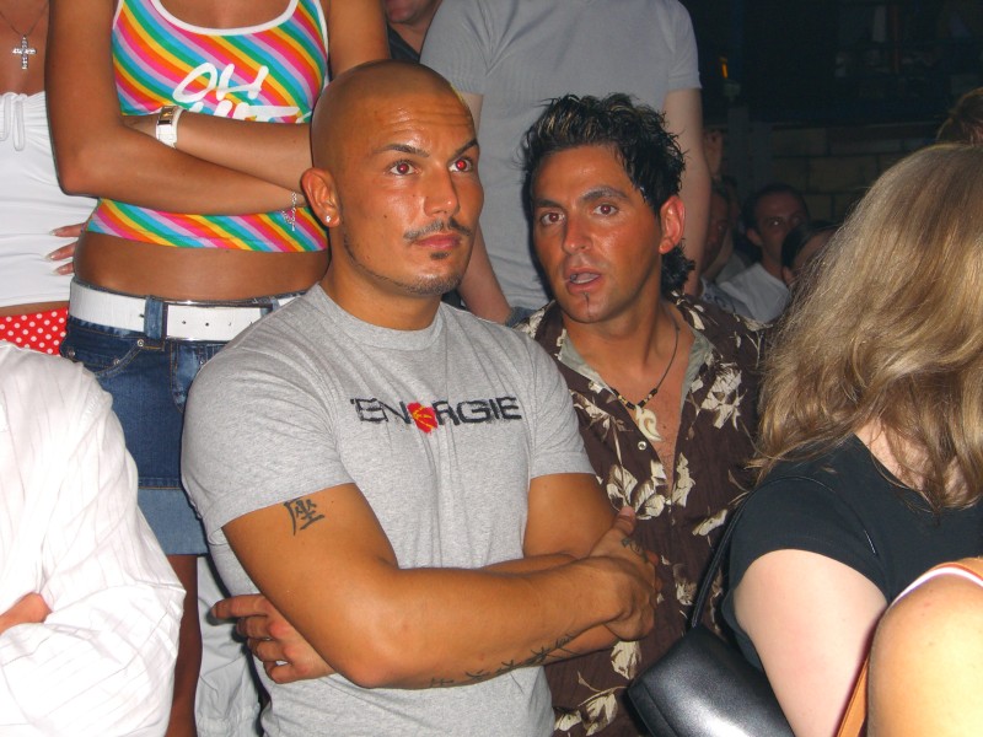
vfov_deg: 25.7
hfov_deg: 33.8
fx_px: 1619
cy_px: 368
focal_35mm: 57
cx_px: 492
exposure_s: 1/60
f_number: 3.6
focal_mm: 11.8
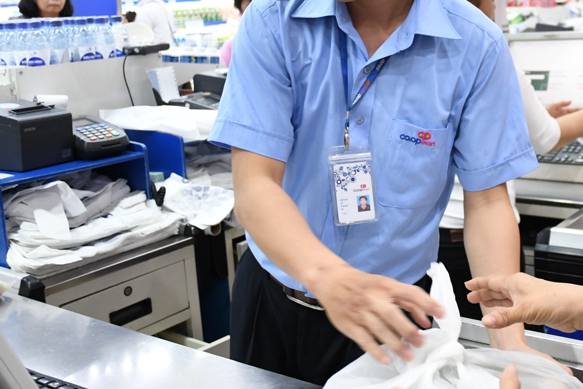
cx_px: 485
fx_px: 745
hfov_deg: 40.6
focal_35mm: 46
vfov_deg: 28.9
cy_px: 113
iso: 1600
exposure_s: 1/100
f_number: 2.8
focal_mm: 16
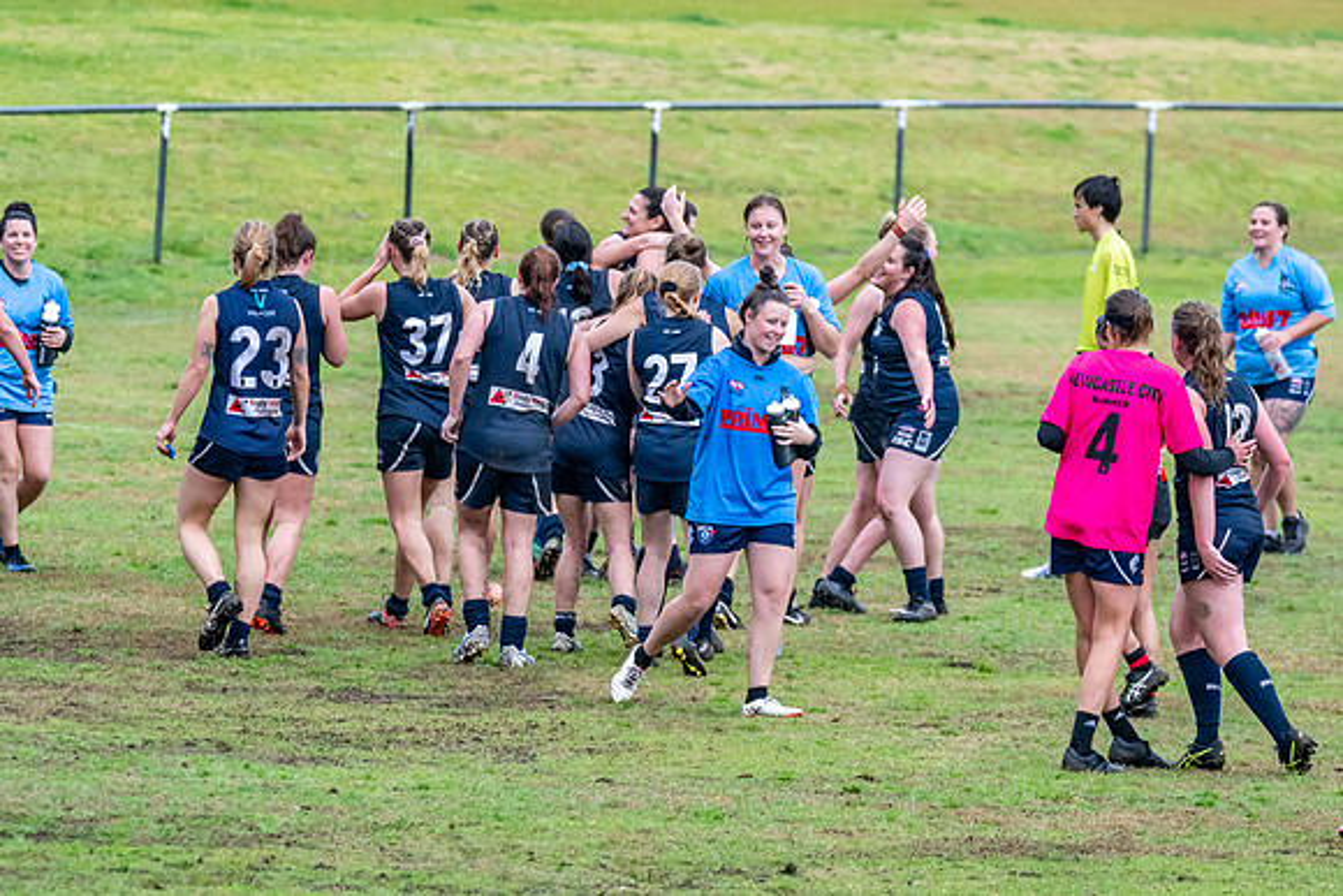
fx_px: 18608
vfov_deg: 2.8
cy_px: 439
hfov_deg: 4.1
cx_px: 691
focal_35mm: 499
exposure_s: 1/1250
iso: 1250
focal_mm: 320
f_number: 7.1
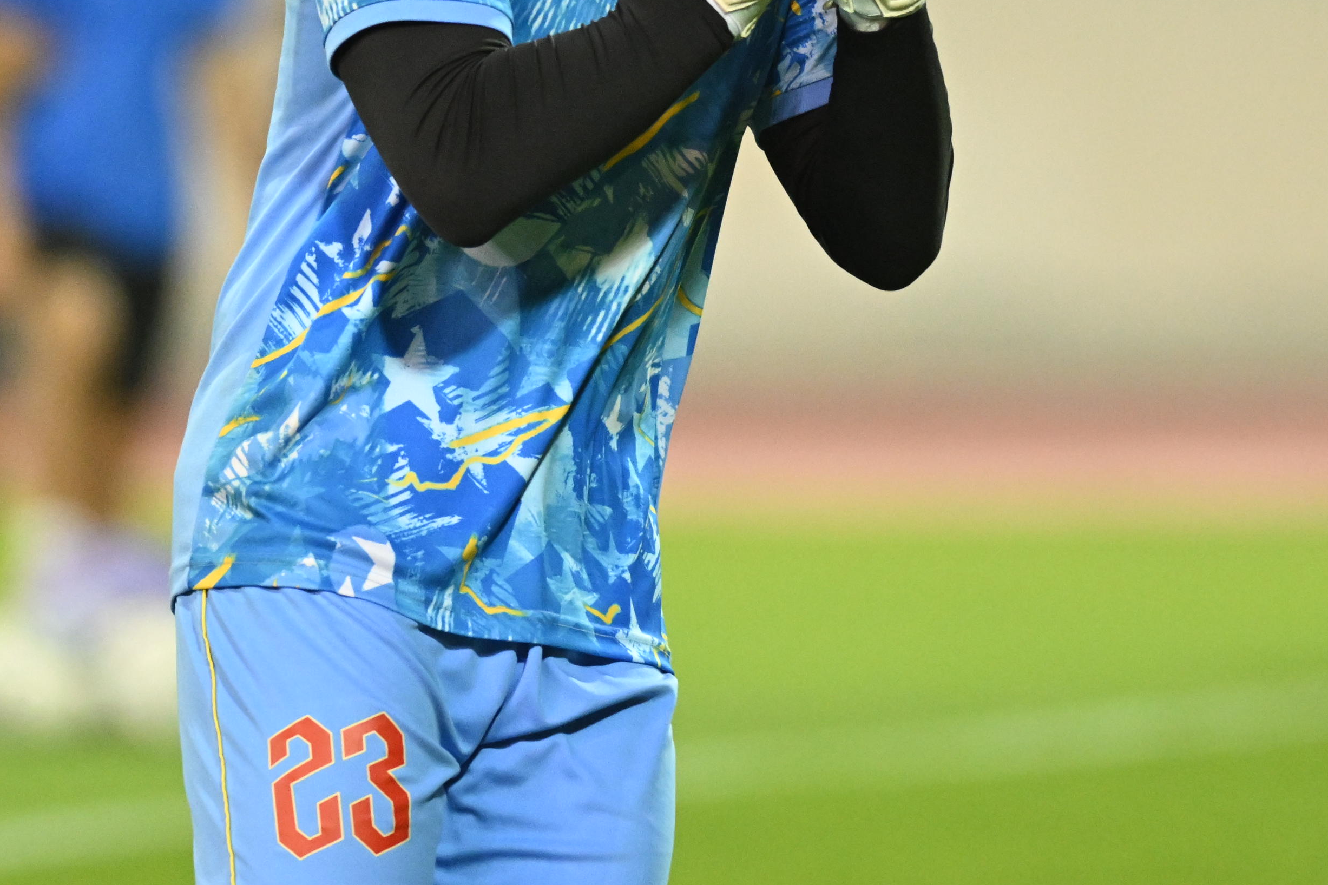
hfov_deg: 2.7
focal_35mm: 757
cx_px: 522
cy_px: -103
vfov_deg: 1.8
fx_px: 27923
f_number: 3.2
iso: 4000
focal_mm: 300
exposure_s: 1/1250
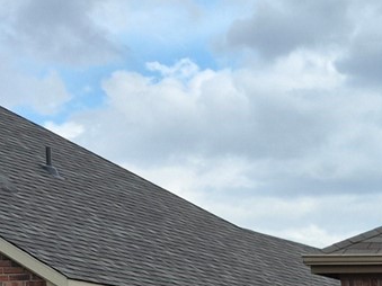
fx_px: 1533
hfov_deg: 10.5
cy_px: 520
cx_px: 1117
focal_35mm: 139
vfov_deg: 10.1
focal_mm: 5.4
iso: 25
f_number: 1.8
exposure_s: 1/876
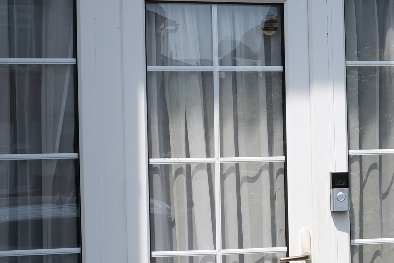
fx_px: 1346
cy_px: 107
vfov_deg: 11.1
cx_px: 250
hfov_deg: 16.6
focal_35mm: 123
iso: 200
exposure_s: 1/1000
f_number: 5
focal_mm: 18
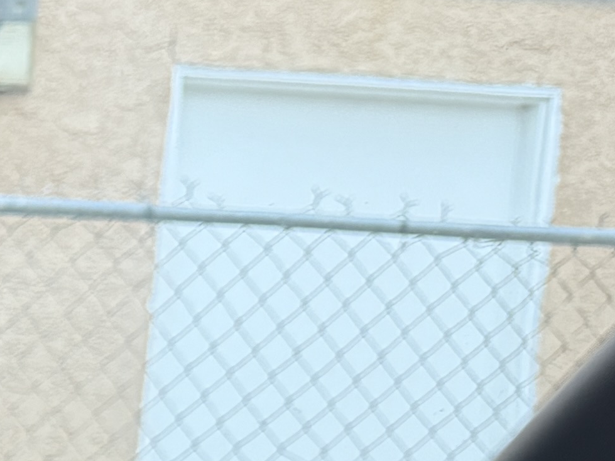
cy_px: 688
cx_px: -938
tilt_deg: -6.5
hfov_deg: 11.3
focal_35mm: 140
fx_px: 2487
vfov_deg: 10.2
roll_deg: -3.6
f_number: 1.78
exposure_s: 1/822
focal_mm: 6.76
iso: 80
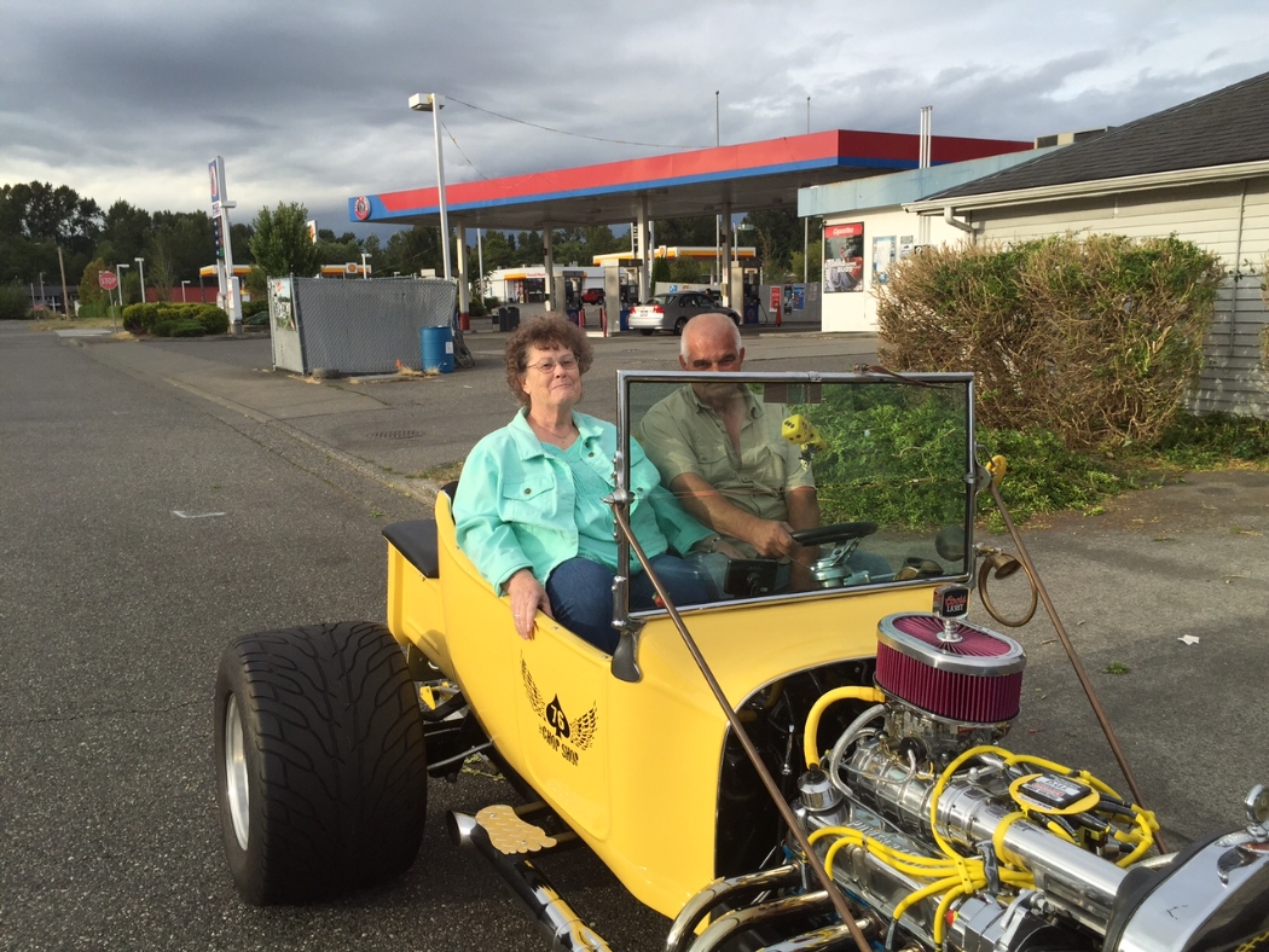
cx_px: 634
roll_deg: -0.7
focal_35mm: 29
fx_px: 1063
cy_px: 476
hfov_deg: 61.6
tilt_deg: -9.2
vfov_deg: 48.2
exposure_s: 1/628
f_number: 2.2
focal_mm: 4.15
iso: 32
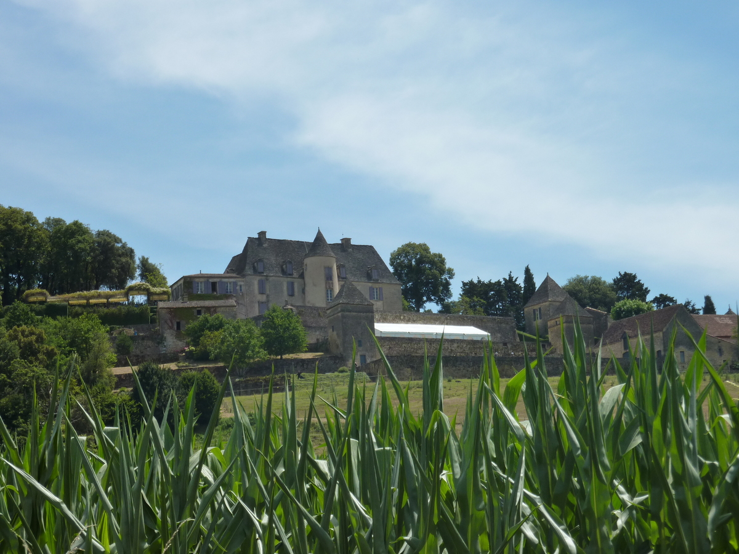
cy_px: 277
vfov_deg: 12.5
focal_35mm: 119
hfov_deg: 16.6
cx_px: 370
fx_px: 2540
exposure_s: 1/500
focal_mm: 19.5
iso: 125
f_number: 5.6
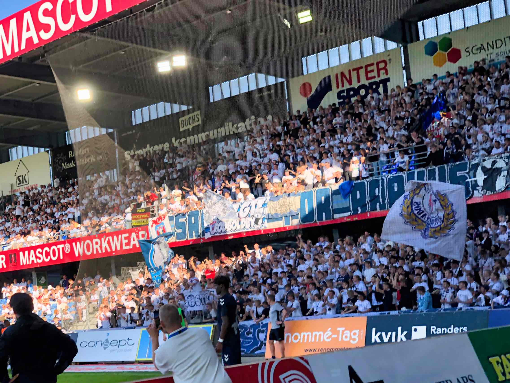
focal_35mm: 52
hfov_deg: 36.8
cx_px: 255
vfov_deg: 28.0
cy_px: 192
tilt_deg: +7.3
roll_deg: +5.6
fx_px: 766
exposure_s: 1/231
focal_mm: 6
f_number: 2.4
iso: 16
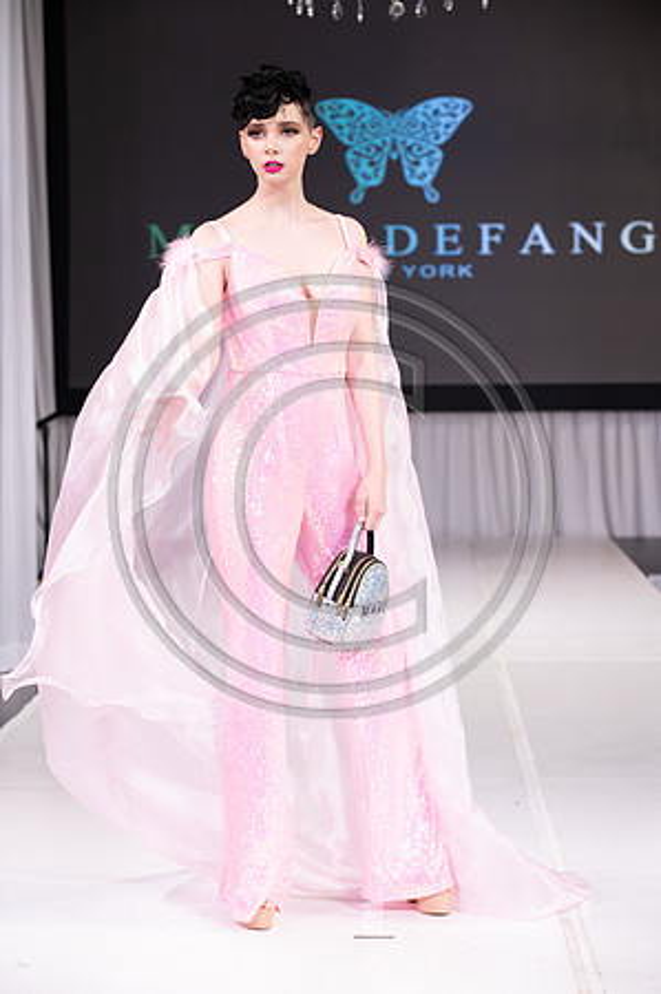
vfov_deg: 21.5
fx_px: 2622
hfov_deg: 14.4
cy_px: 497
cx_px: 330
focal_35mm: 95
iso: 2000
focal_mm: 95
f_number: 5.6
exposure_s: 1/400
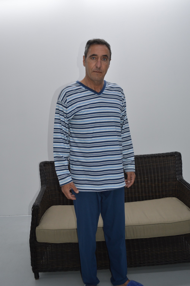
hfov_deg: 43.5
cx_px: 95
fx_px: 238
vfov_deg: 62.0
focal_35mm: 30
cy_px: 143
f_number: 4
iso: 250
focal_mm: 20
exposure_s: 1/125
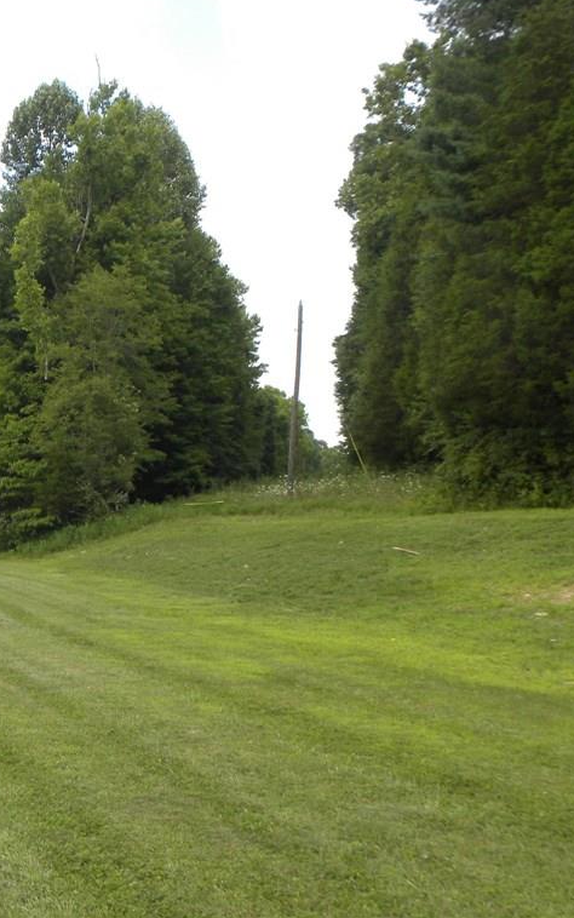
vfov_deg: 38.2
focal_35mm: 53
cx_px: -30
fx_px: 1326
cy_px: 454
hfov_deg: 23.2
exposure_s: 1/144
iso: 64
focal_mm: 6.6
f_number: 4.5
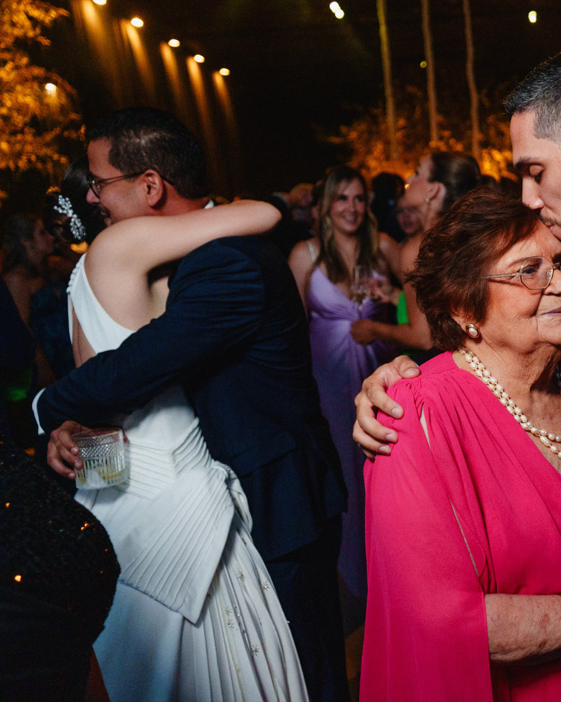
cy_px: 346
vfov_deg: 50.3
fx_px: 747
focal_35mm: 36
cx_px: 502
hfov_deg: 38.4
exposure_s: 1/250
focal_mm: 25
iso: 4000
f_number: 2.8
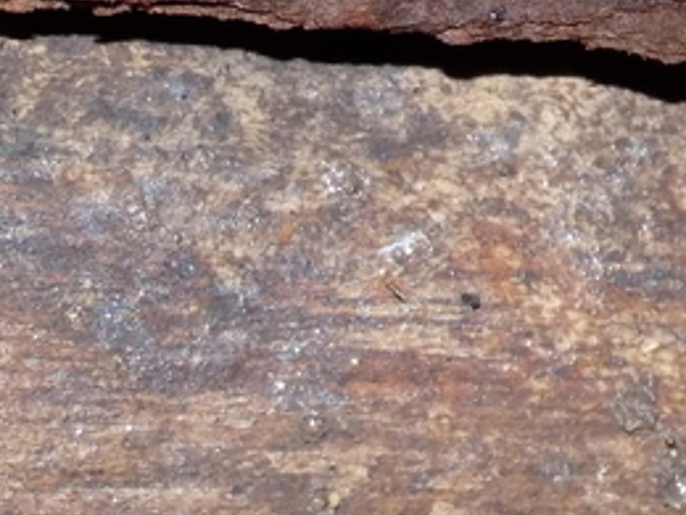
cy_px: 615
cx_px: -360
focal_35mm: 387
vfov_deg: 3.8
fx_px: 7669
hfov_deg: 5.1
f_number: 4.8
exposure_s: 1/30
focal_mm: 20.9
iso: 200
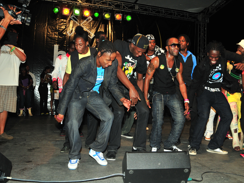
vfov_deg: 38.2
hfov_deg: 49.4
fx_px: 265
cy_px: 91
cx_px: 138
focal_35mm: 38
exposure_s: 1/320
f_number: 9
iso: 500
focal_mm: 23
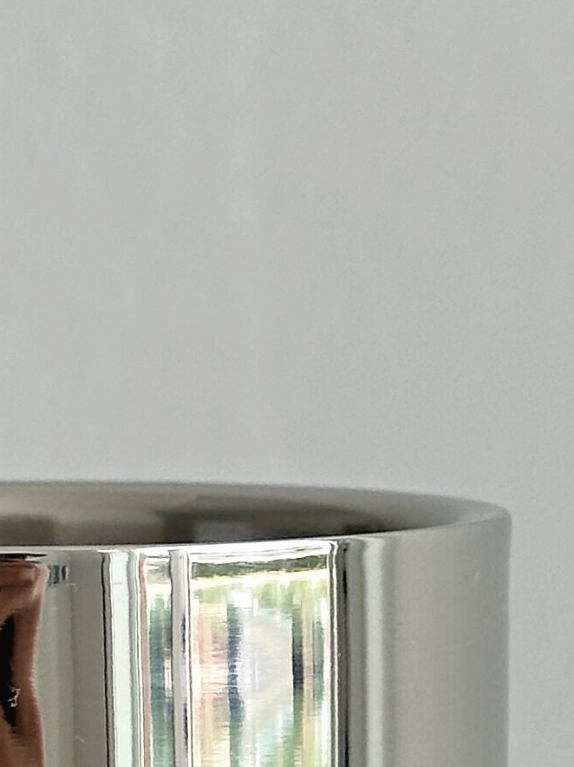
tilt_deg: -8.9
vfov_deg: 9.0
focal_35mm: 219
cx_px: -124
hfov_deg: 6.7
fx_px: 4847
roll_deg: -0.3
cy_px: 638
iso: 64
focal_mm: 6.86
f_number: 1.78
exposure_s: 1/421
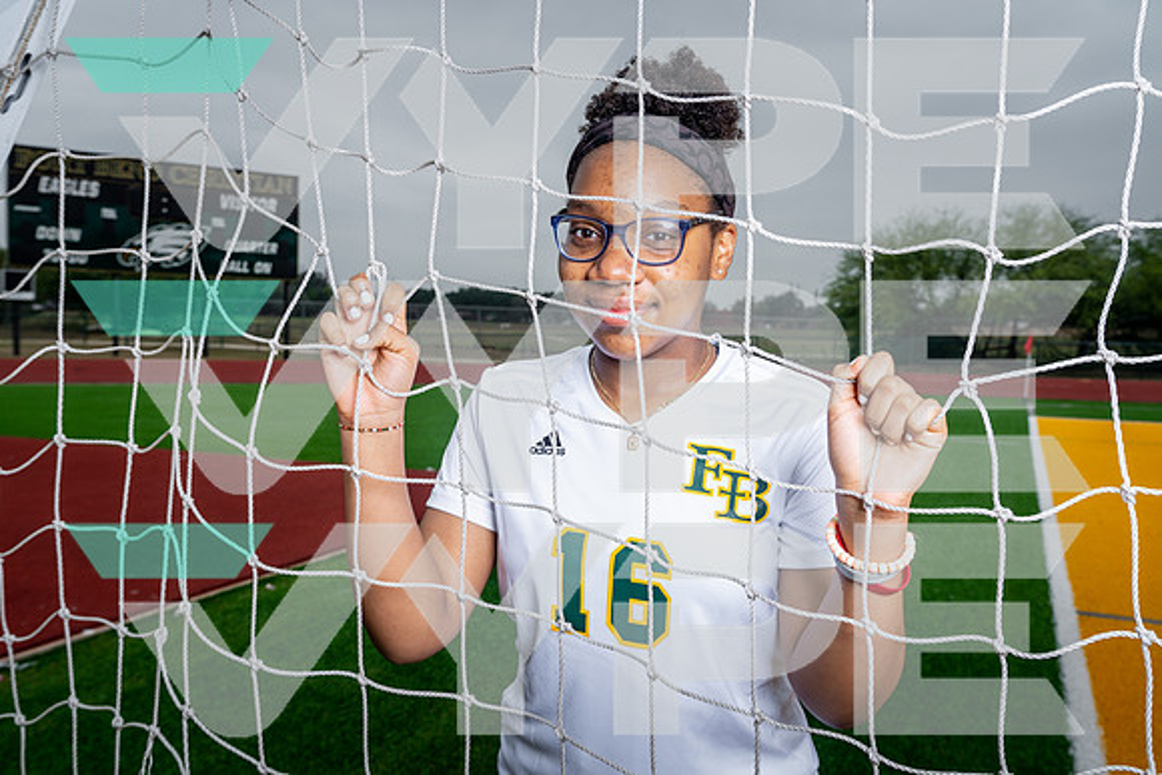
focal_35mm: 34
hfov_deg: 55.8
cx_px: 581
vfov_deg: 38.9
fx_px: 1098
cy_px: 388
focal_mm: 34
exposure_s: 1/125
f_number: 8
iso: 100
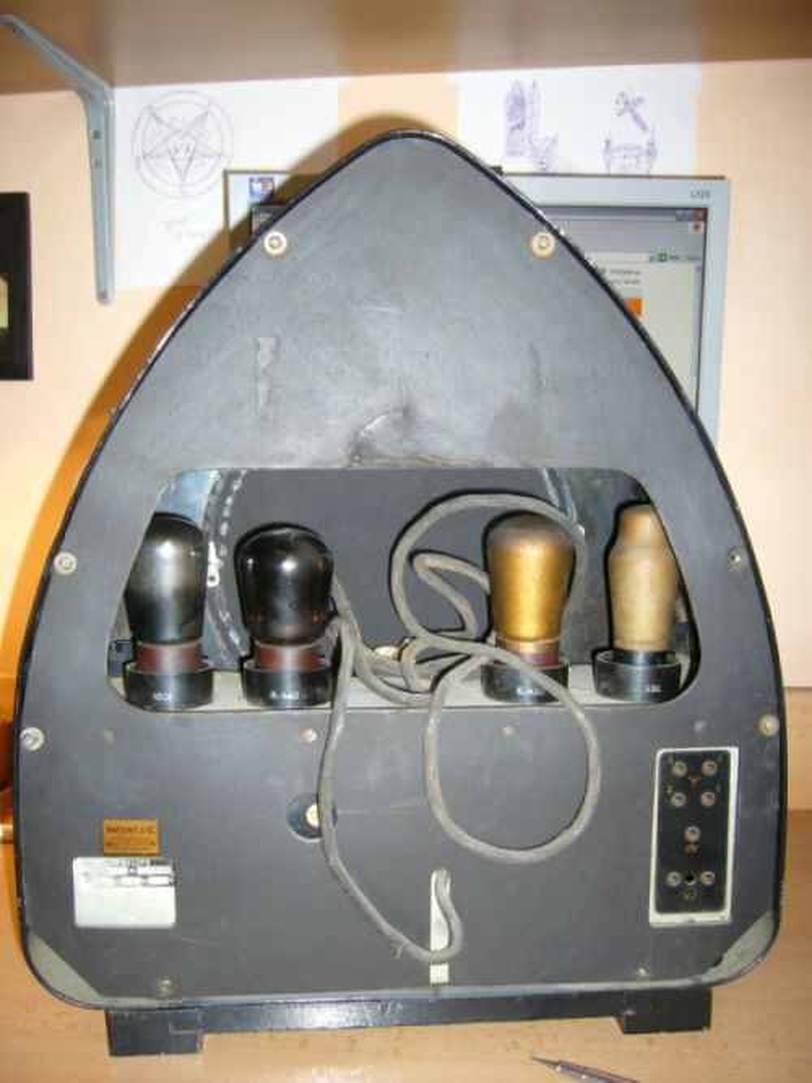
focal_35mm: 35
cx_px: 406
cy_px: 542
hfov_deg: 40.7
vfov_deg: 52.6
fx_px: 1095
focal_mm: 5.8
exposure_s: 1/30
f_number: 2.8
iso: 100
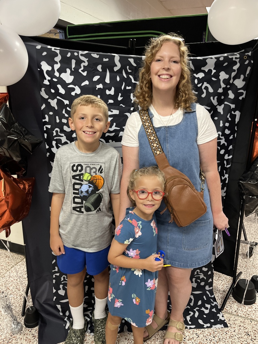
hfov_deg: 53.1
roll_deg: -0.7
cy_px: 172
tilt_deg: -19.8
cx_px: 129
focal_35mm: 26
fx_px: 258
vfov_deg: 67.3
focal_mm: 5.1
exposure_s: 1/60
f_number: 1.6
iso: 250
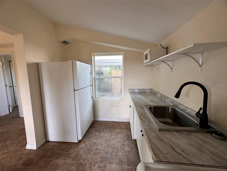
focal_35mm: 14
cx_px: 114
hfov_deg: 102.1
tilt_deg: -6.7
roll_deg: +1.2
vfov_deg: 85.7
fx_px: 92
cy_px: 86
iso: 100
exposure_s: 1/99
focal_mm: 2.22
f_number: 2.2
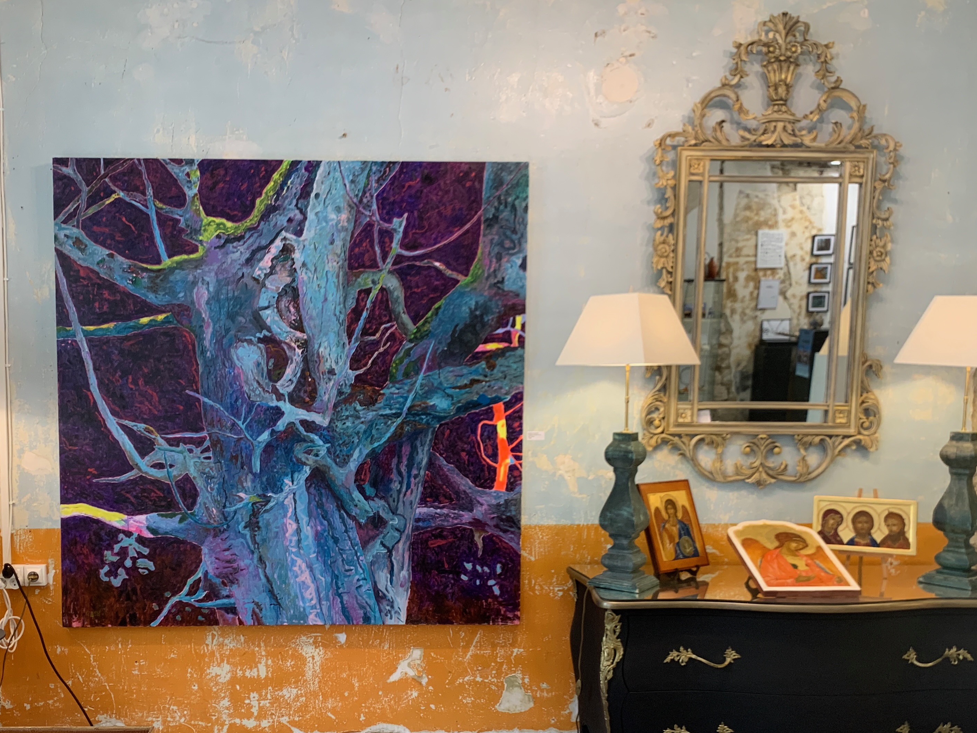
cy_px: 461
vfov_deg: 38.4
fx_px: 1044
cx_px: 409
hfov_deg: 49.9
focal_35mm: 37
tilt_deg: -5.5
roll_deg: -0.4
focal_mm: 4.25
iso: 100
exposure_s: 1/67
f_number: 1.8
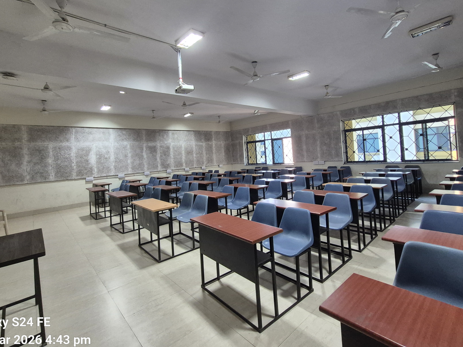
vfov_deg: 77.9
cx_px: 229
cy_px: 158
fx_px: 214
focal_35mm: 16
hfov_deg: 94.5
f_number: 2.2
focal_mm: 1.74
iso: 400
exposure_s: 1/50
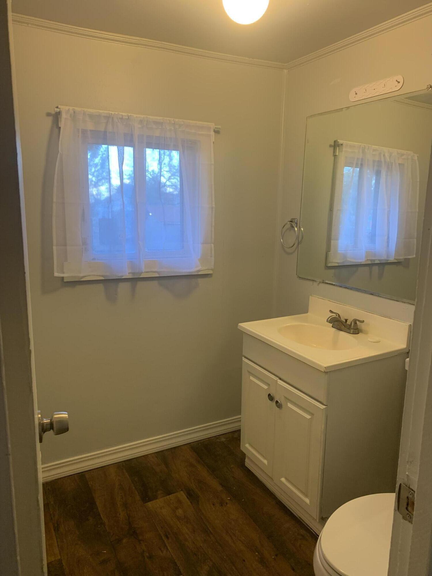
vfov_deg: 67.3
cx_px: 216
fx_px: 433
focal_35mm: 26
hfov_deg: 53.1
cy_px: 288
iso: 100
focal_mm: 4.25
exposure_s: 1/60
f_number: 1.8
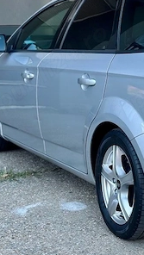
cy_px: 72
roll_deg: +0.3
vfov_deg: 20.0
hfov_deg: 11.0
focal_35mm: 106
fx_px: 718
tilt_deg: -5.3
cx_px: 220
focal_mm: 6.86
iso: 80
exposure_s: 1/506
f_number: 1.78
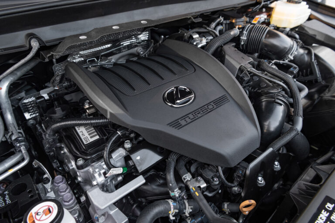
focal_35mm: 24
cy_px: 112
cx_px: 168
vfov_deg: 53.1
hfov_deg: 73.7
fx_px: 223
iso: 640
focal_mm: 24
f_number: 6.3
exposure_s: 1/30
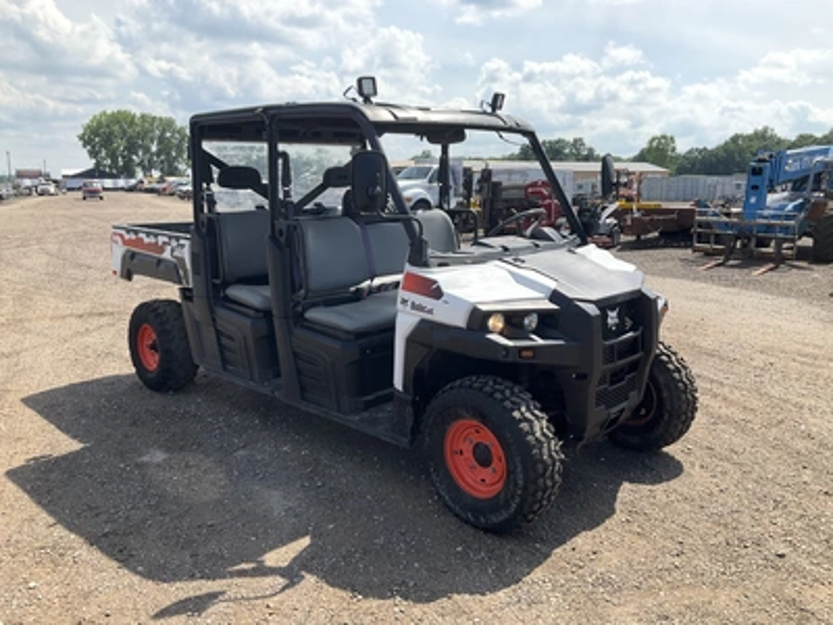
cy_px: 312
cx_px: 416
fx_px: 698
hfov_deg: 61.7
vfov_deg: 48.2
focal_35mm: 29
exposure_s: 1/1342
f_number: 1.8
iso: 25
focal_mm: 3
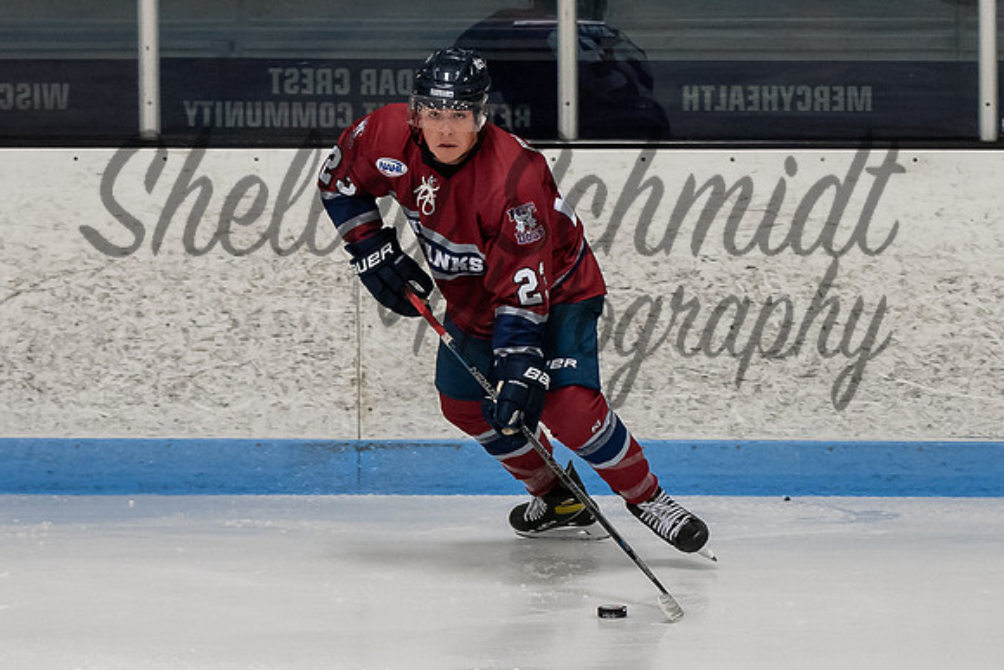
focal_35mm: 319
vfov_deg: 4.3
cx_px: 514
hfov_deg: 6.5
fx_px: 8887
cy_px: 368
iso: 1250
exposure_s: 1/800
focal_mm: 100
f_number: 3.2
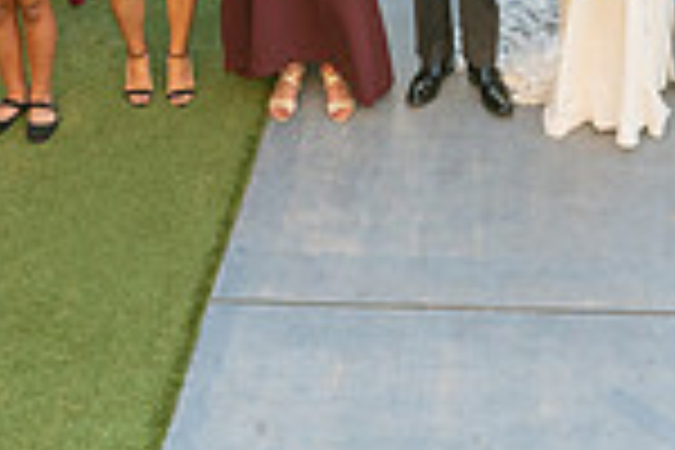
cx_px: 508
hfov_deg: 21.7
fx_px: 1744
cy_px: -385
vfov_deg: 13.1
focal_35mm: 93
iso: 500
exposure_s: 1/200
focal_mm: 24
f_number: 5.6
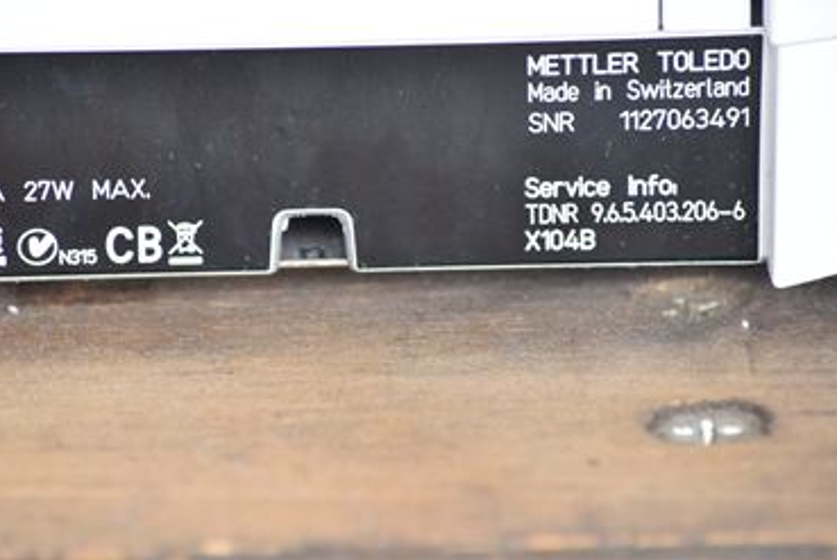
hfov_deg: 5.5
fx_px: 8745
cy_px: 252
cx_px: 365
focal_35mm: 376
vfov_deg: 3.7
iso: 1250
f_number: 6.3
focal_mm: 185
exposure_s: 1/100
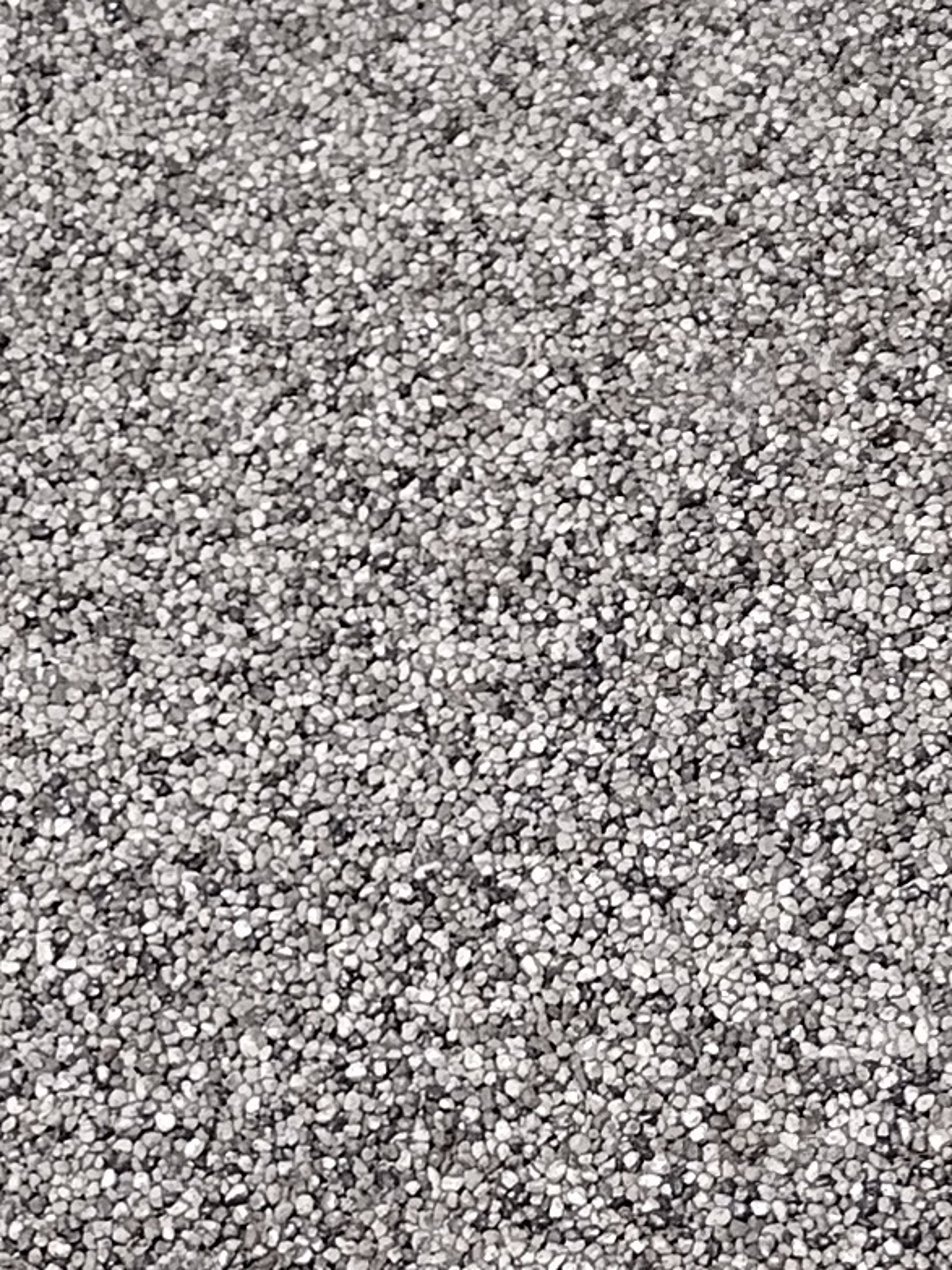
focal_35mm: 138
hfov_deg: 10.7
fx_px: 5062
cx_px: 767
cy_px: -441
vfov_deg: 13.7
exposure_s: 1/40
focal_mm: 4.71
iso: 384
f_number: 1.7
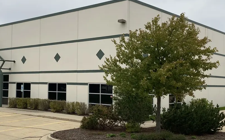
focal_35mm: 49
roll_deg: -1.3
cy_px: 70
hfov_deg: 40.5
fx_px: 300
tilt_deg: +3.8
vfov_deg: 26.3
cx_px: 74
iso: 32
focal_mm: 4.25
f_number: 1.8
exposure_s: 1/1754
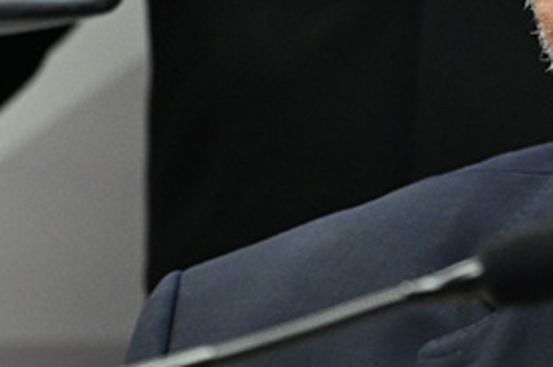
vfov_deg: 0.7
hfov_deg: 1.1
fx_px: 28875
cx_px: 834
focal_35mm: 1882
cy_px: -175
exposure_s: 1/100
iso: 2500
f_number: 5
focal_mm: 400
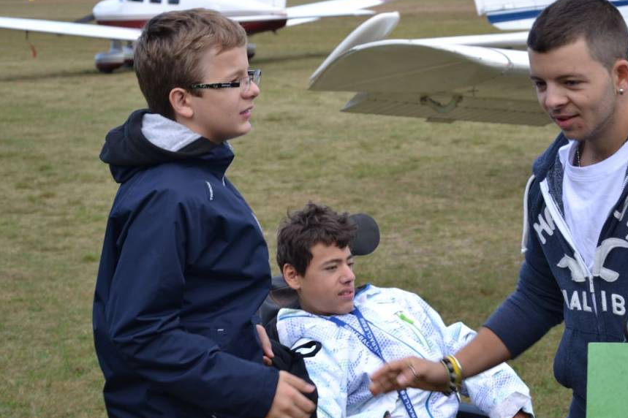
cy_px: 198
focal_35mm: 93
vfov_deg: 14.7
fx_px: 1622
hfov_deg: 21.9
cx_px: 350
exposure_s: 1/125
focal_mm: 52
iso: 100
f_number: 5.6
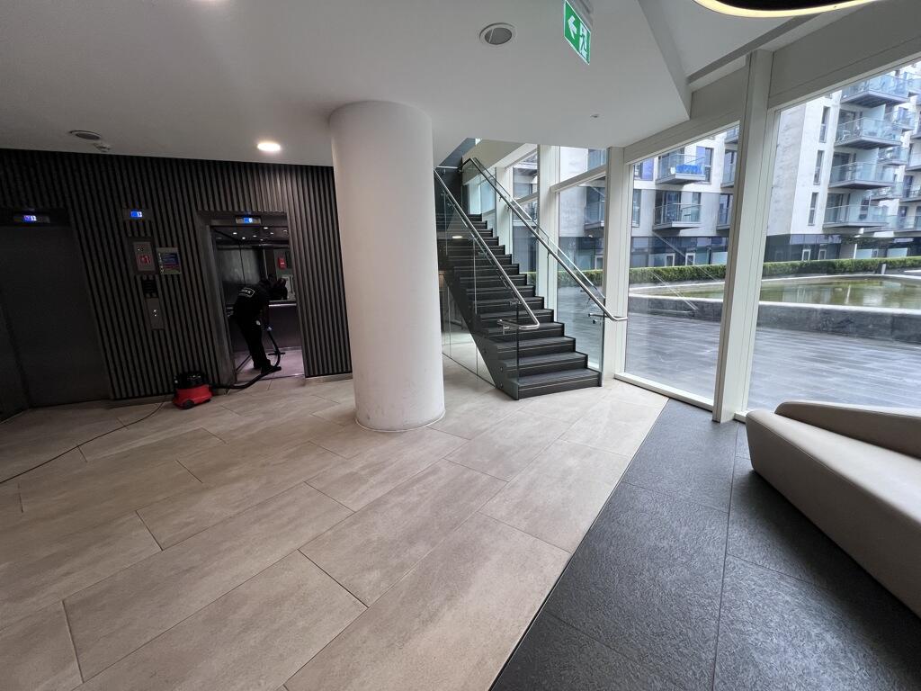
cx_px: 460
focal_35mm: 13
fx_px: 346
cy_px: 346
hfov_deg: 106.2
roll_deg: +0.9
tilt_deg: -10.7
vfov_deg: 89.9
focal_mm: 1.57
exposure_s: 1/100
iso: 64
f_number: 1.8
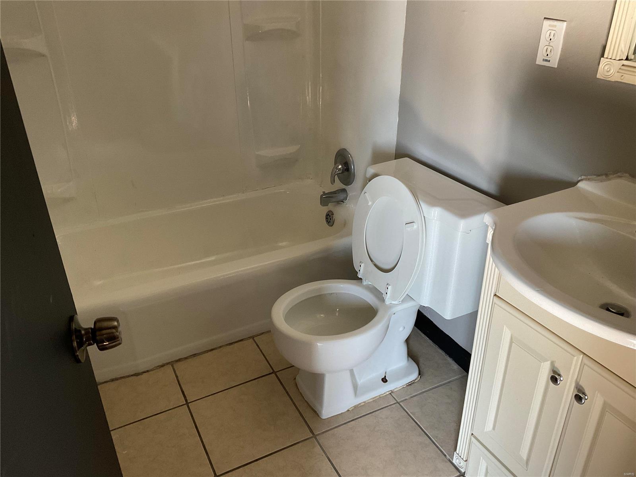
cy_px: 238
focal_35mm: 29
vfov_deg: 48.2
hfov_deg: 61.7
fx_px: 533
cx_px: 318
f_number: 1.8
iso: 160
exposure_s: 1/60
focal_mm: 3
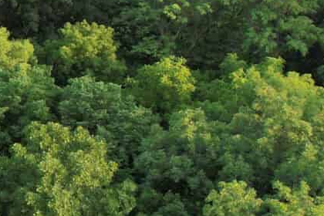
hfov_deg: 13.1
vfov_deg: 10.2
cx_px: -337
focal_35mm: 134
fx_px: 1206
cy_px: 68
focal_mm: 8.4
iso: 100
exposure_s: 1/320
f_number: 2.8
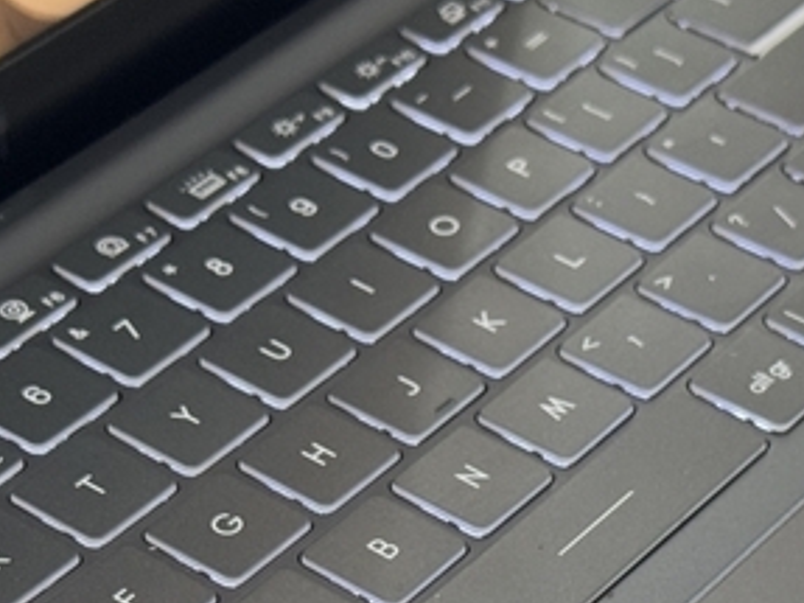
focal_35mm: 134
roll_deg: +1.8
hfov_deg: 14.7
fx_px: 3111
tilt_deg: -44.5
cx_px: 583
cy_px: 788
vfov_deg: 10.8
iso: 100
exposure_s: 1/60
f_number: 1.78
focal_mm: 6.76
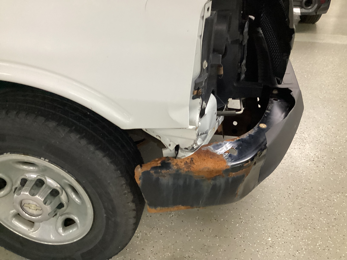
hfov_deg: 58.4
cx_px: 174
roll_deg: -2.1
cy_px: 130
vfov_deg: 45.4
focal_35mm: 31
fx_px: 311
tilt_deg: -33.7
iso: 400
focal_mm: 3.3
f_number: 2.4
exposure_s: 1/50
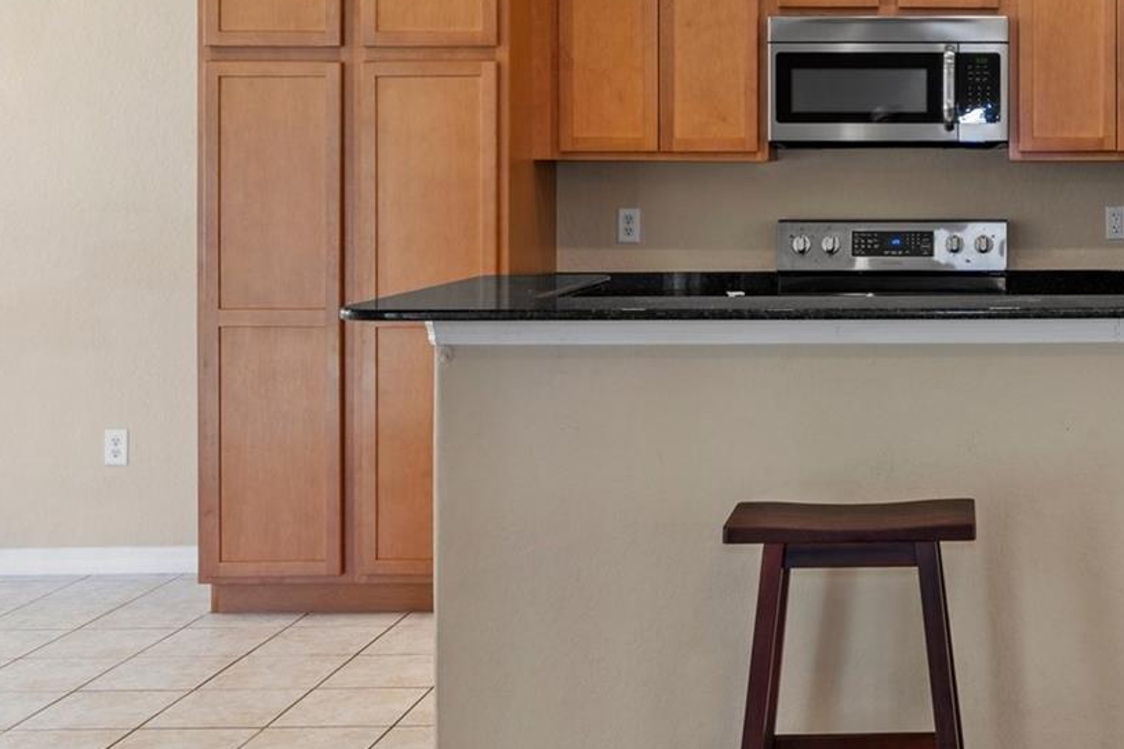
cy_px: 208
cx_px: 1021
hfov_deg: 35.2
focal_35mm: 53
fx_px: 1654
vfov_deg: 25.3
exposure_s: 2
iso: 250
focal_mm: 18
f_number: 8
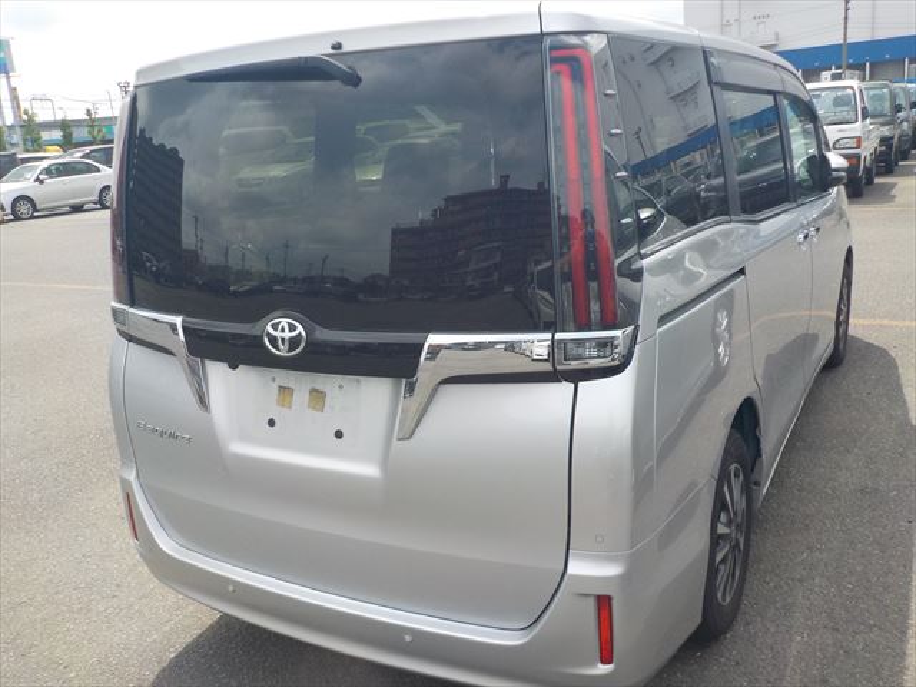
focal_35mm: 30
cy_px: 344
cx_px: 458
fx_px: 794
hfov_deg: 60.0
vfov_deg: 46.8
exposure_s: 1/1000
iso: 125
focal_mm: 4.1
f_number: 3.3
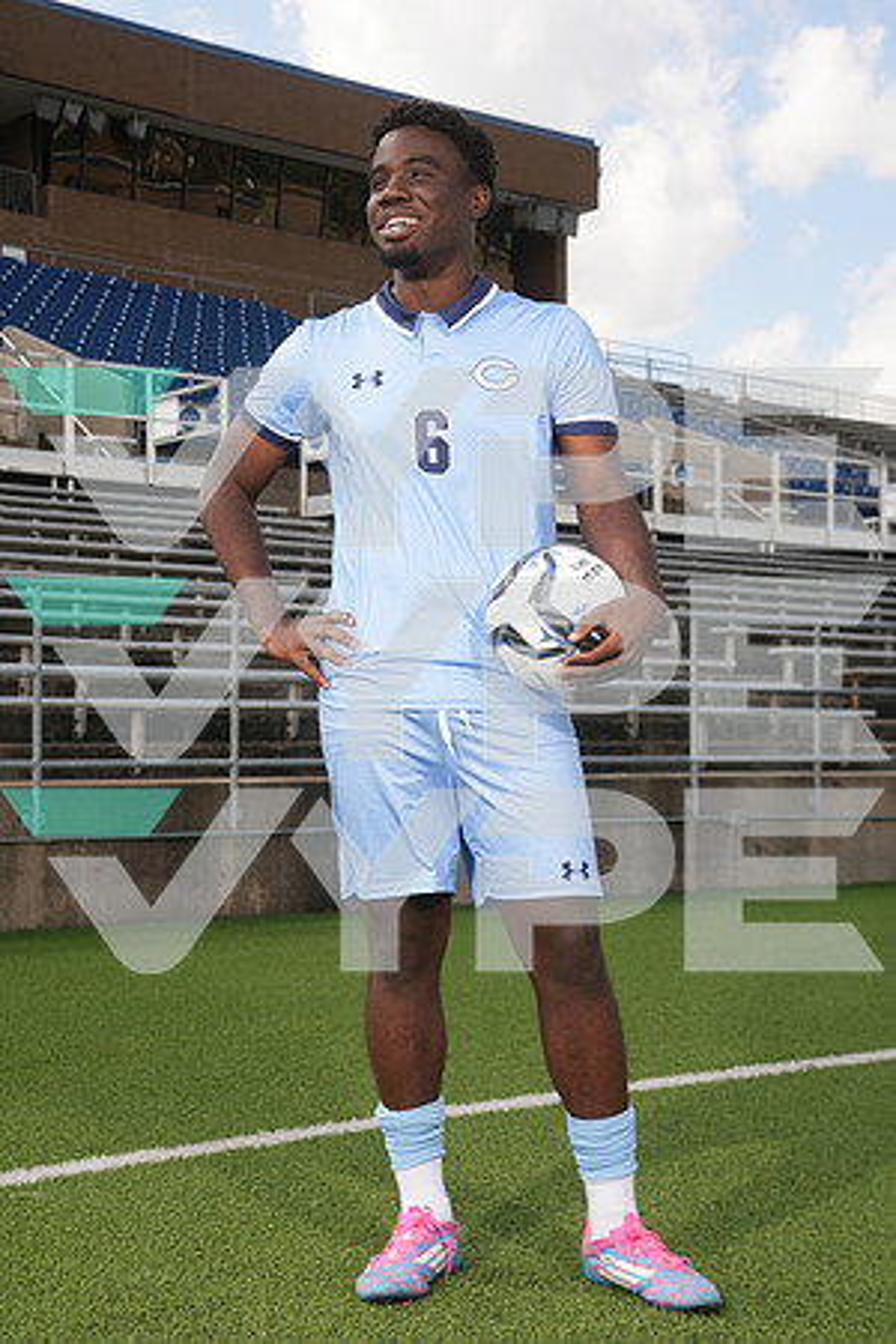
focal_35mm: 57
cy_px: 672
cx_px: 448
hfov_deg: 23.8
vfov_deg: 35.1
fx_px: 2128
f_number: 8
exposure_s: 1/200
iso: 100
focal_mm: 57
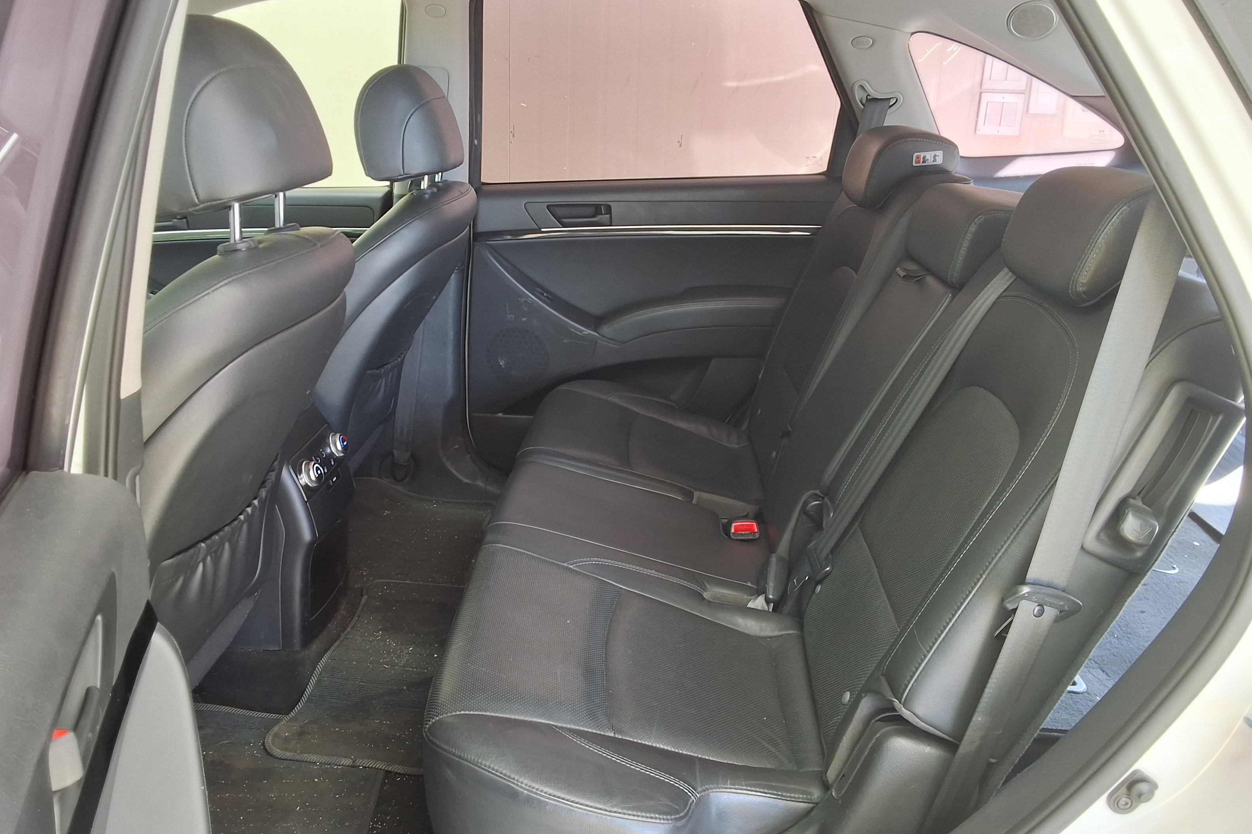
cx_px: 617
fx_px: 1043
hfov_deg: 61.9
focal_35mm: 30
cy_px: 371
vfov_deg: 43.5
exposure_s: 1/40
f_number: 1.9
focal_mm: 2.91
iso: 80
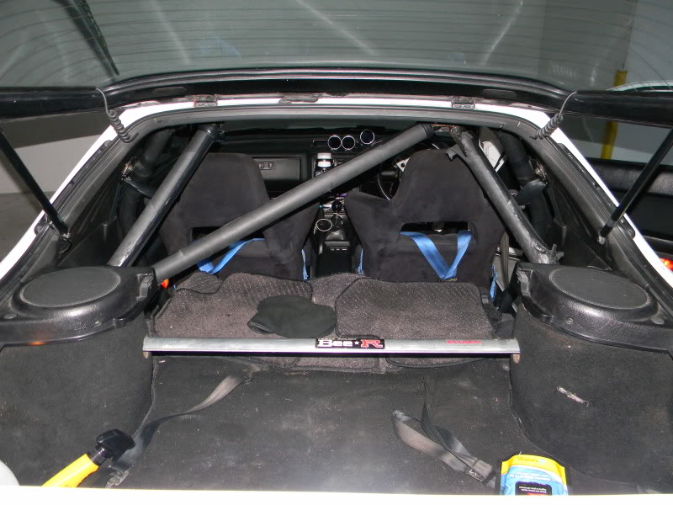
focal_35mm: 28
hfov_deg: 63.4
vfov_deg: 49.7
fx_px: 544
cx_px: 336
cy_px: 252
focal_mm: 5
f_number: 3.5
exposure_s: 1/26
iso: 229
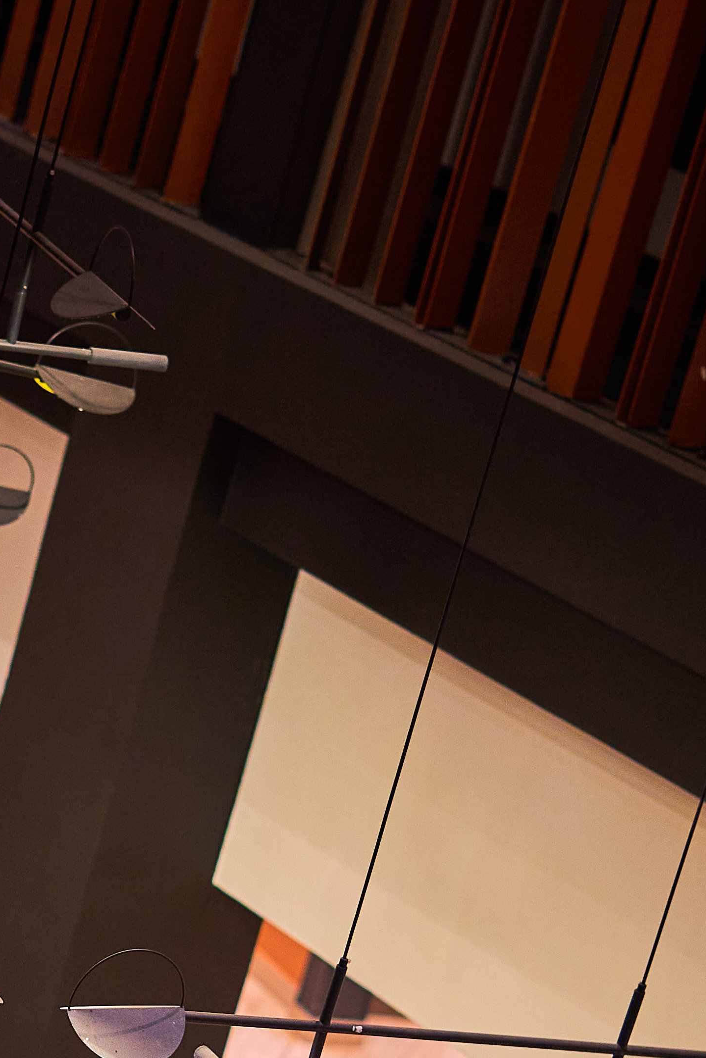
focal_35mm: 139
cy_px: 948
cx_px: -56
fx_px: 4088
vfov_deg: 14.6
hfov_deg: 9.8
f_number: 2
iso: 1000
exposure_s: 1/100
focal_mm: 50
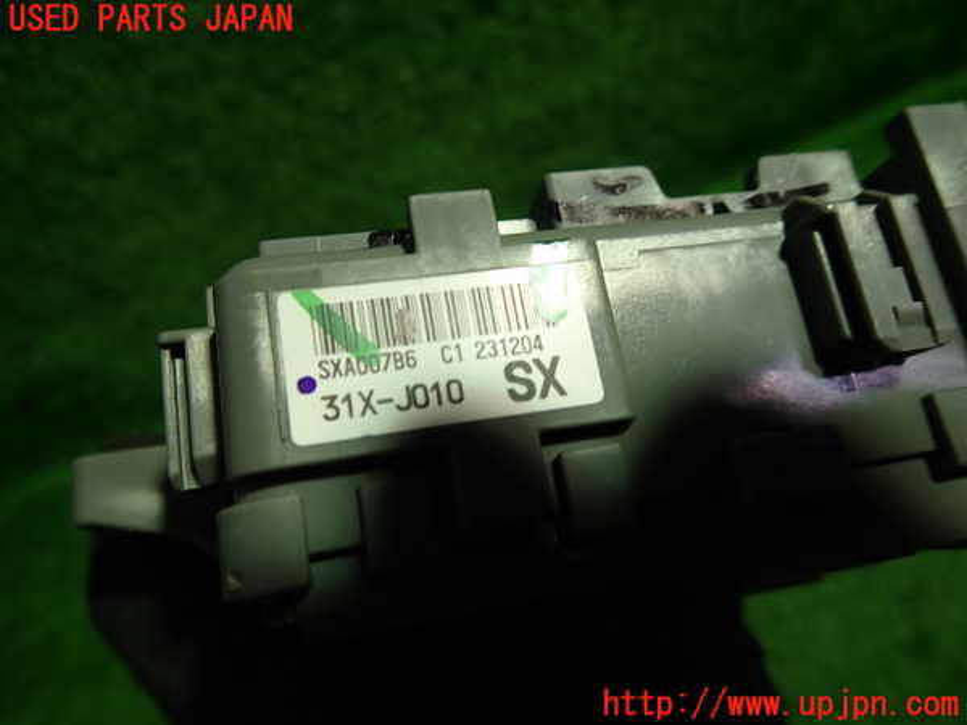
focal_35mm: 25
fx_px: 698
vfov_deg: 54.9
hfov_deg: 69.4
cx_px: 484
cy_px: 362
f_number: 2
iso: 125
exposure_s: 1/60
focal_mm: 4.5
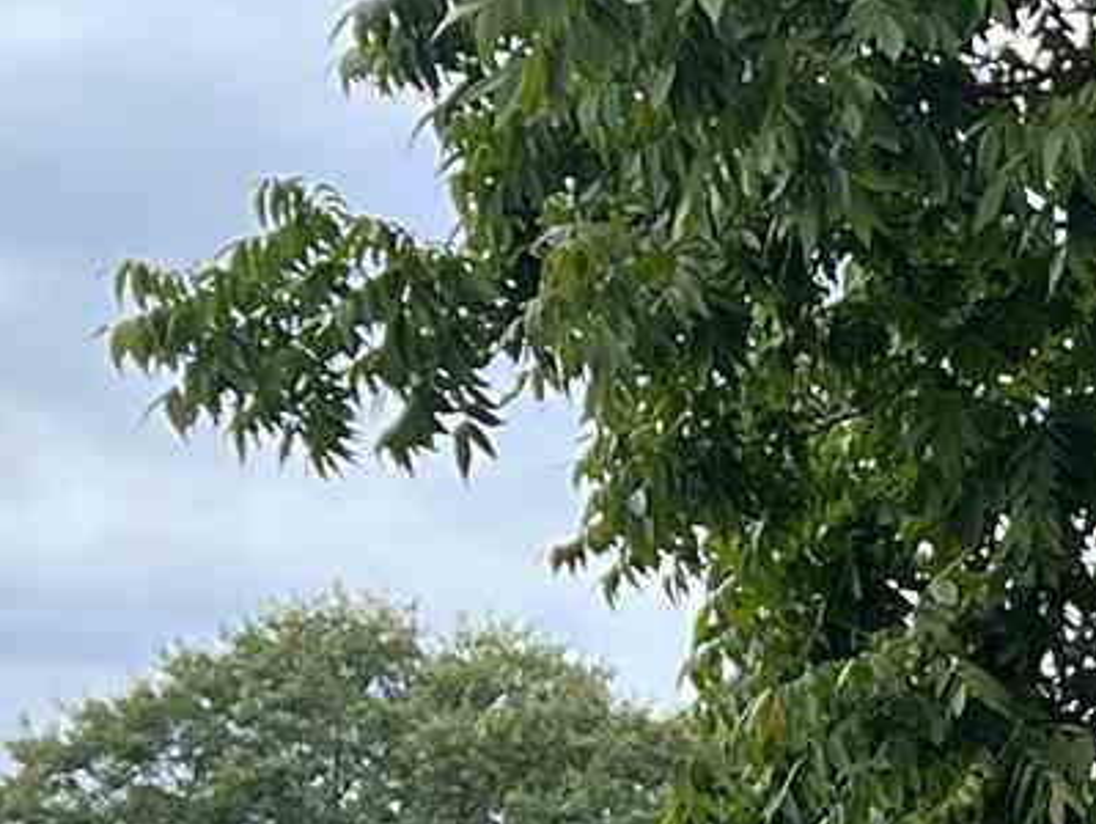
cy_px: 1225
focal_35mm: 200
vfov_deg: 7.3
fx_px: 6338
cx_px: 1928
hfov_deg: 9.4
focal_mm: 5.7
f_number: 1.5
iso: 50
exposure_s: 1/1266
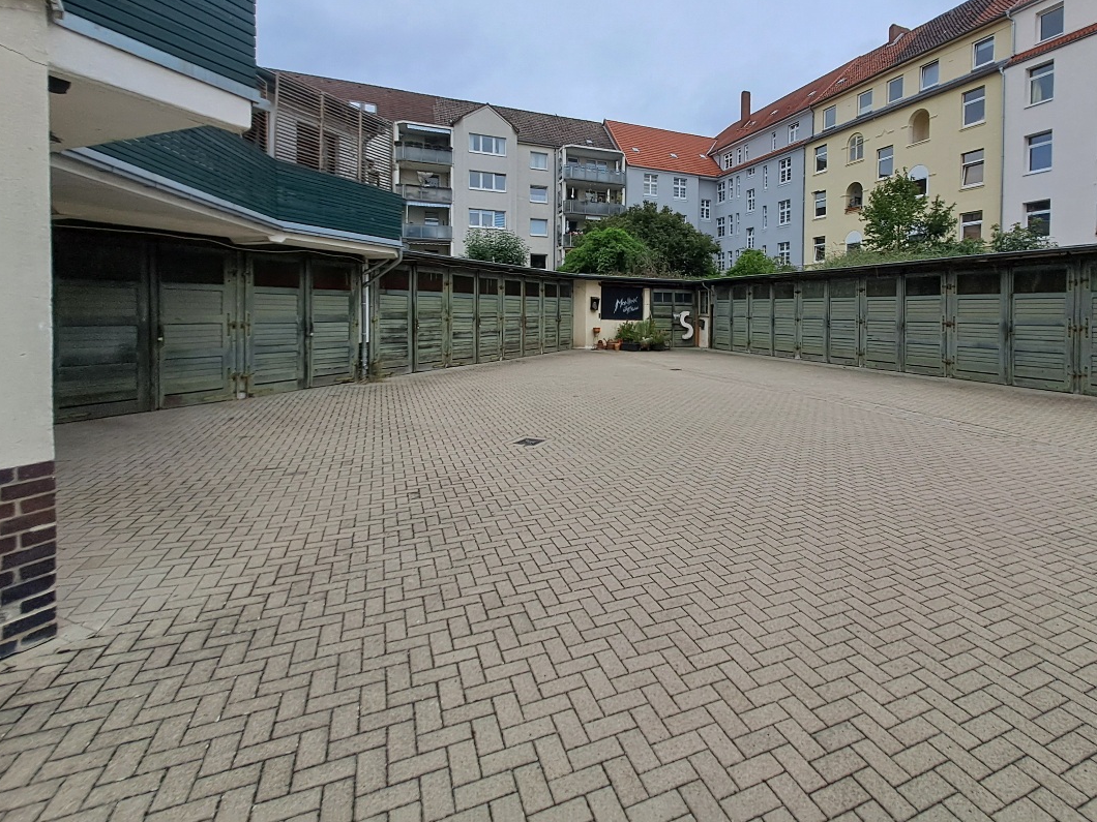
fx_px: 507
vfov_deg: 77.0
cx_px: 631
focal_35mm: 16
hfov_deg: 93.8
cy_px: 319
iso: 40
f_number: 2.2
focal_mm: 1.42
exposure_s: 1/667
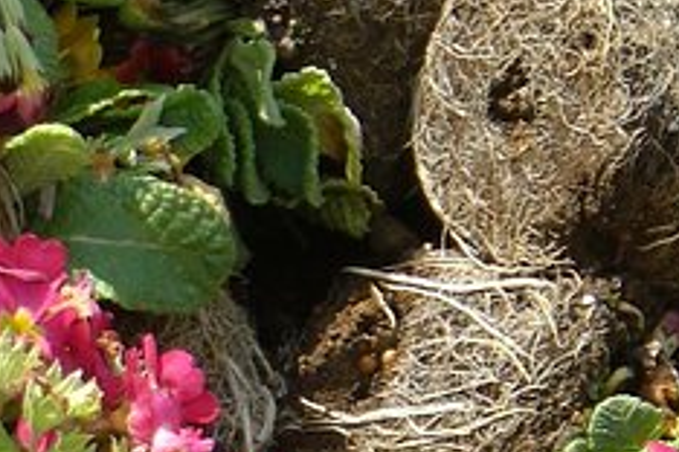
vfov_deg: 3.6
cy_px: 626
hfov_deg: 5.5
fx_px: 7110
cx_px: 255
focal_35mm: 377
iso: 50
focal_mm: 13.7
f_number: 4
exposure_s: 1/250
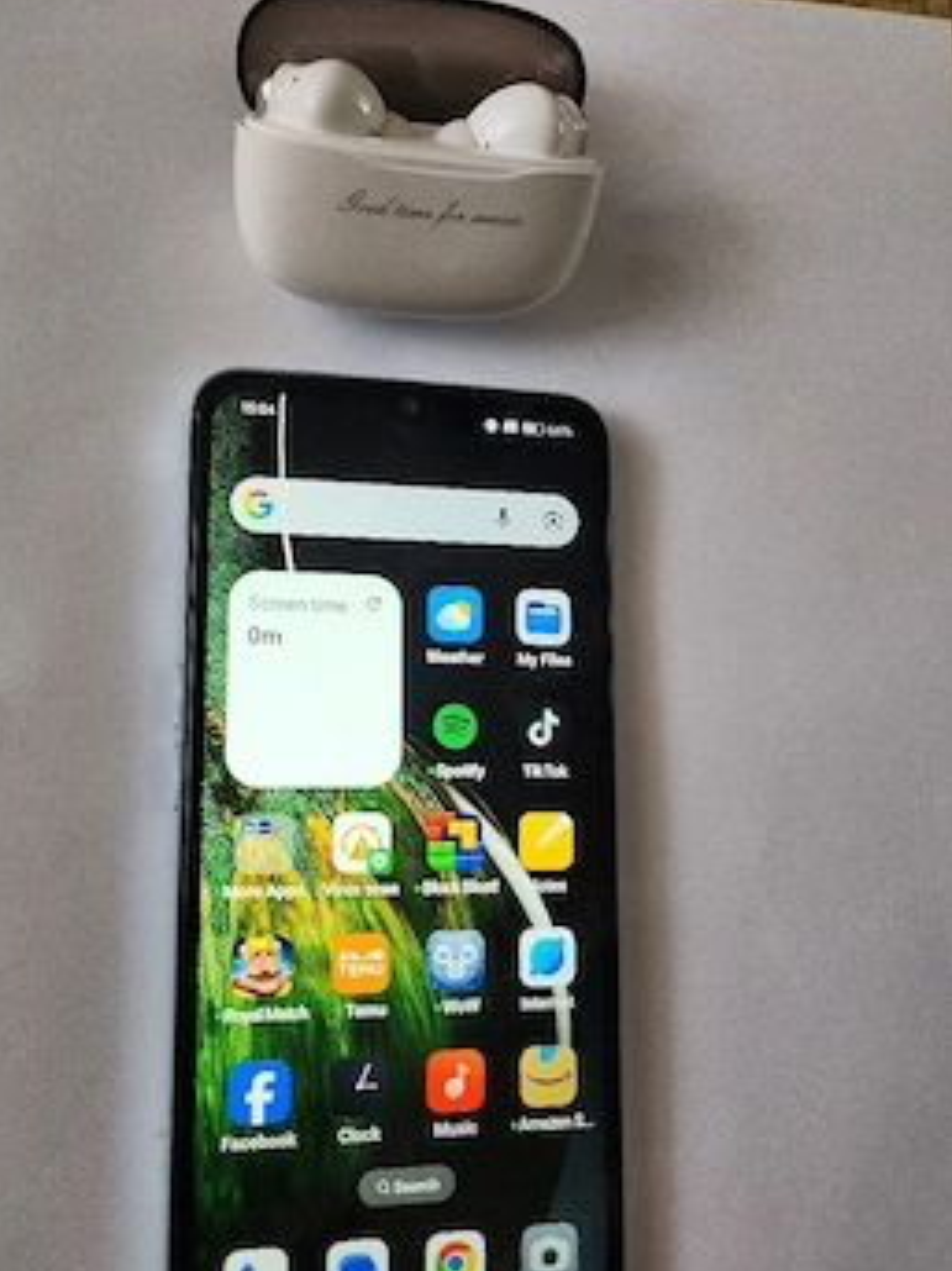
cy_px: 663
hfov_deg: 49.5
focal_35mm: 28
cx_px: 404
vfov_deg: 63.4
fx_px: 1027
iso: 200
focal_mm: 5
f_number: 1.8
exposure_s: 1/182
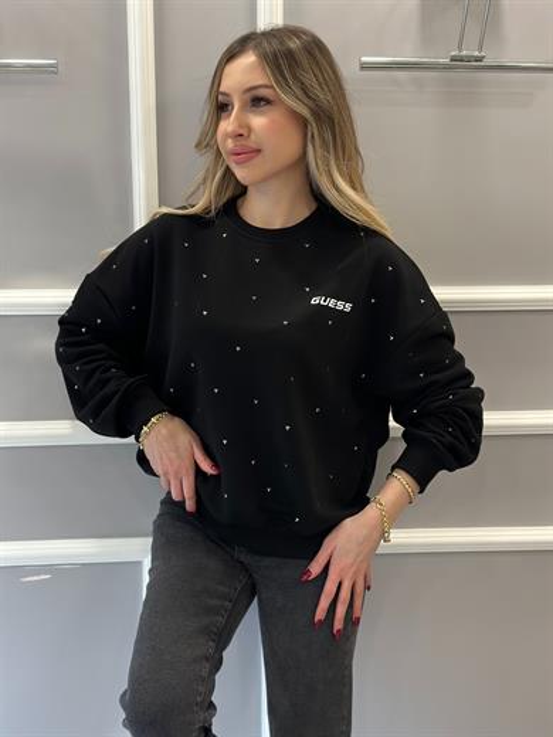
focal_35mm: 48
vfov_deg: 39.7
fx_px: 1022
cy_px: 368
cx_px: 276
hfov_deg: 30.3
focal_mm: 6.86
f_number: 1.78
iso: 200
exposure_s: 1/100
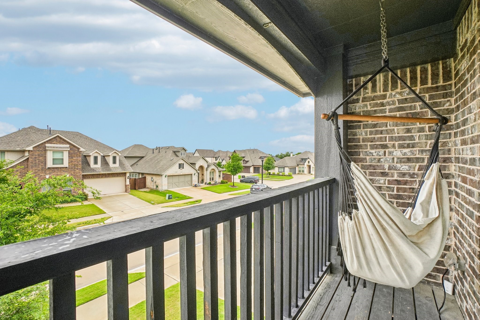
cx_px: 240
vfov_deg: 77.3
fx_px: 200
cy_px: 160
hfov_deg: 100.4
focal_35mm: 15
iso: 400
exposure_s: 1/320
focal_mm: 10
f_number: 8
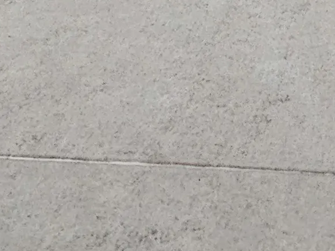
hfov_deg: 20.3
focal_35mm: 89
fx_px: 861
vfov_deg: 10.4
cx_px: 423
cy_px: -550
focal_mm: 2.2
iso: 250
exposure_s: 1/359
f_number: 2.2
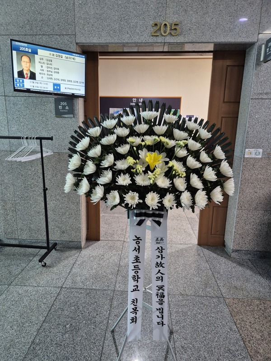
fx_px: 240
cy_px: 180
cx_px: 136
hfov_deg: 58.9
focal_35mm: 23
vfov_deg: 73.9
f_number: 1.8
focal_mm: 5.4
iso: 500
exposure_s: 1/120
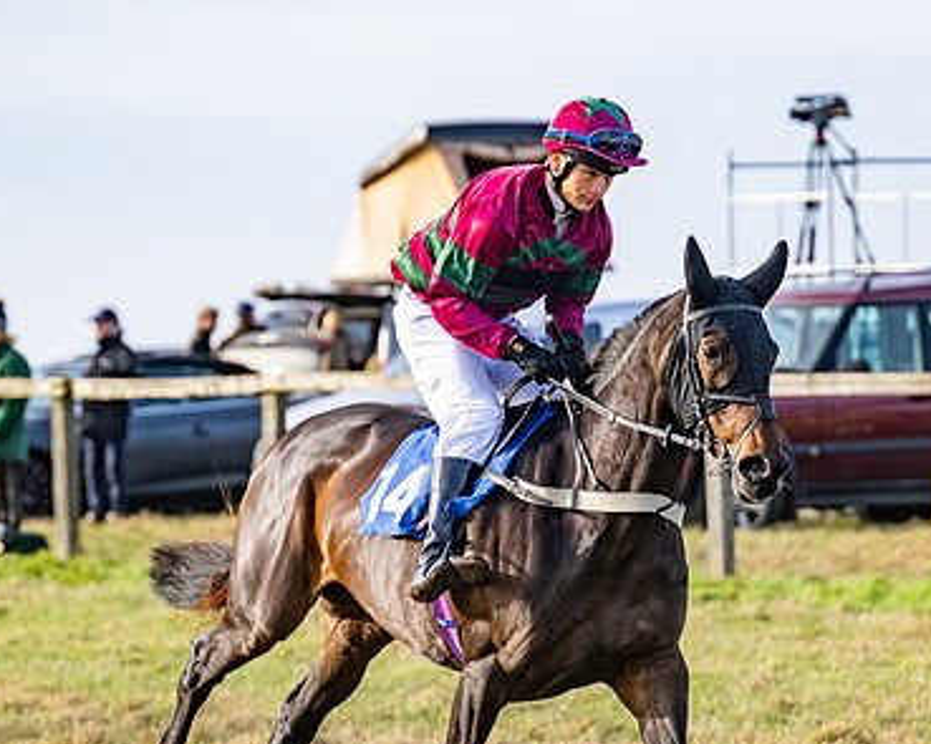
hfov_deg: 6.4
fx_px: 8374
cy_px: 466
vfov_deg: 5.1
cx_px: 512
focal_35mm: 304
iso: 800
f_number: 4
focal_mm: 150
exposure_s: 1/5000
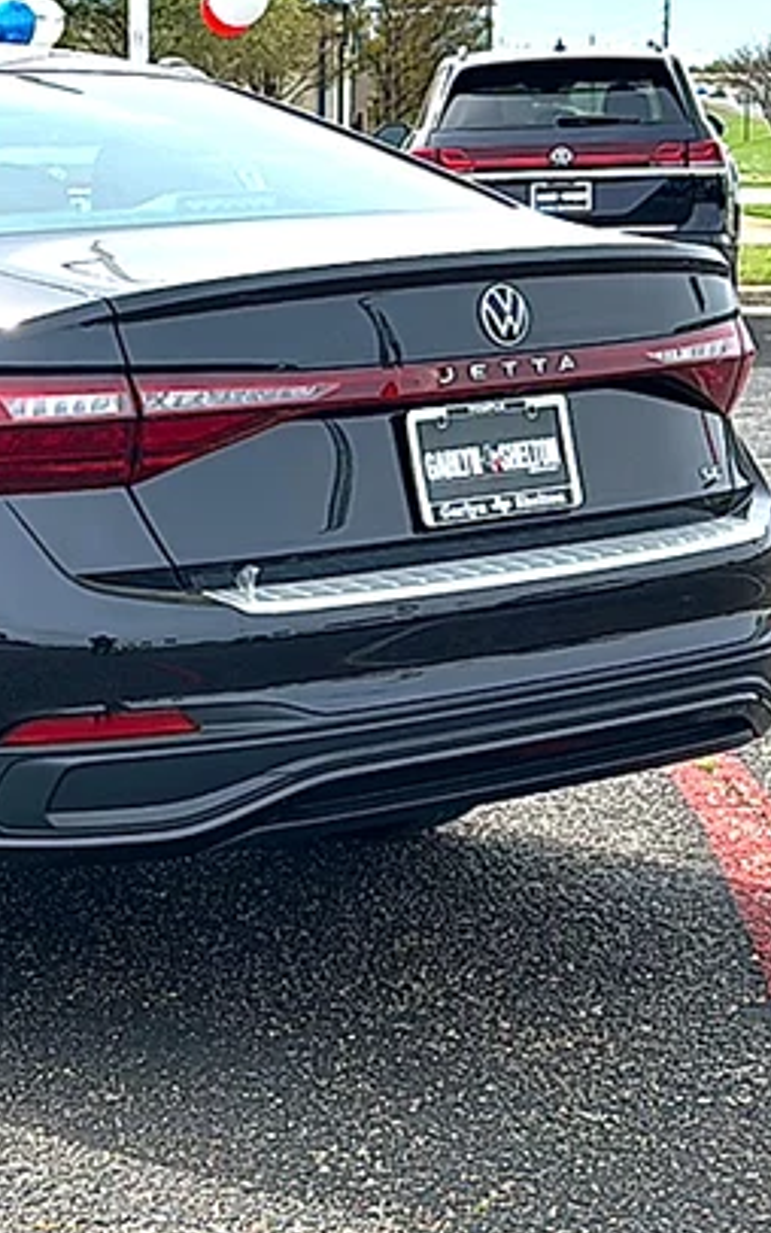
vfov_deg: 27.4
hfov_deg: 16.7
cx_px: -143
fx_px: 2520
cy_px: 484
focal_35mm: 75
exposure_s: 1/3378
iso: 80
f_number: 1.78
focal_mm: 6.86
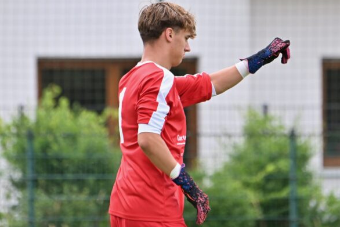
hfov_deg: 3.1
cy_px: 35
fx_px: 6272
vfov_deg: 2.1
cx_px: 194
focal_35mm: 664
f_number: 5.6
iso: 800
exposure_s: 1/1600
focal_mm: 380
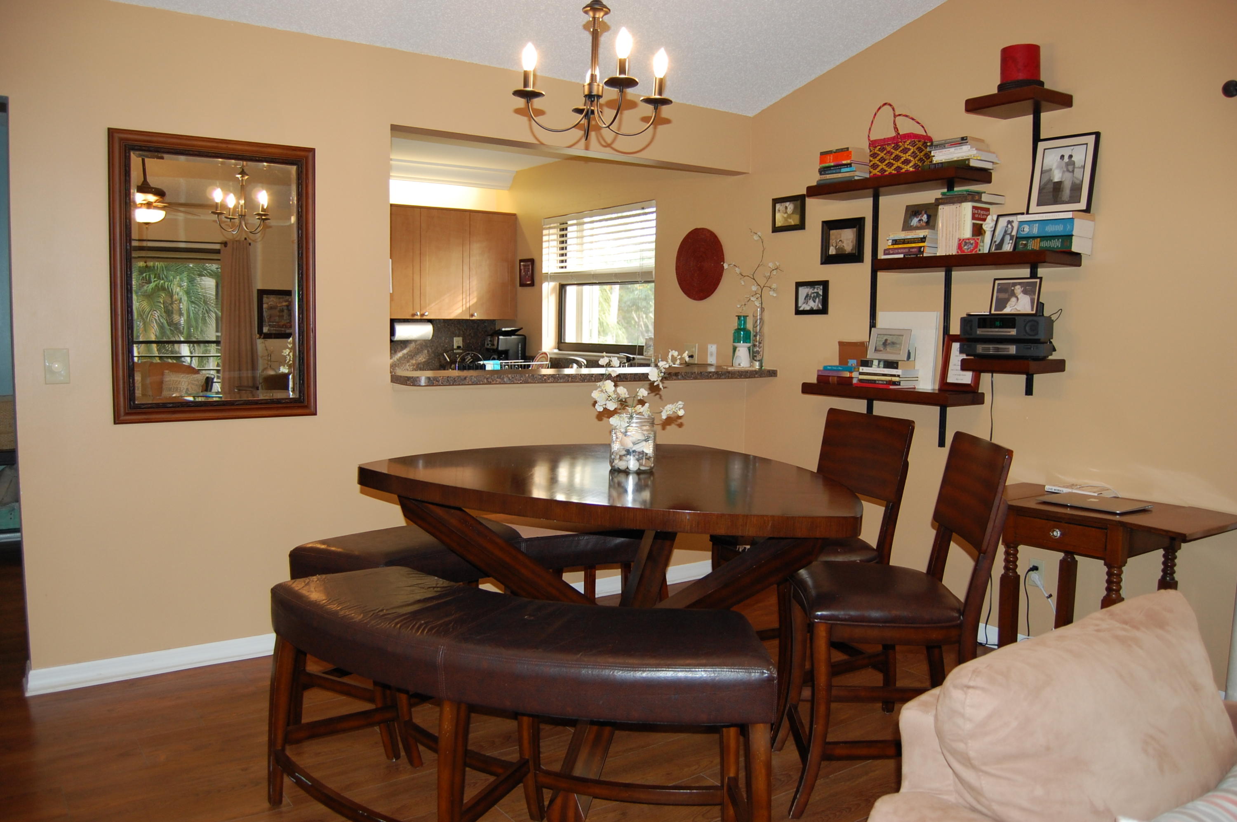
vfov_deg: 47.8
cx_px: 618
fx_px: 927
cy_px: 411
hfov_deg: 67.4
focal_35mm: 27
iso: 400
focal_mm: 18
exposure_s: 1/60
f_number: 3.5
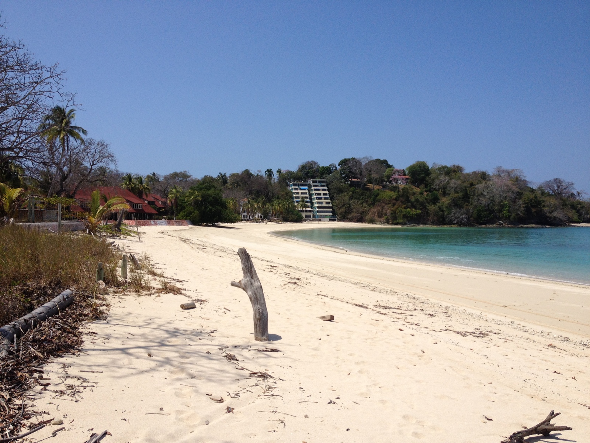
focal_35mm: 35
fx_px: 597
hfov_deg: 52.6
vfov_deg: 40.7
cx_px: 295
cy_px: 222
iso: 50
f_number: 2.4
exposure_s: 1/3460
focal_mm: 4.28
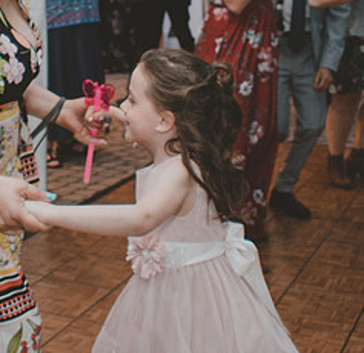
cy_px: 121
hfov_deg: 24.1
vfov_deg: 23.5
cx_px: 102
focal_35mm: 72
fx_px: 844
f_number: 3.5
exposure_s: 1/60
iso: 900
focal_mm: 18
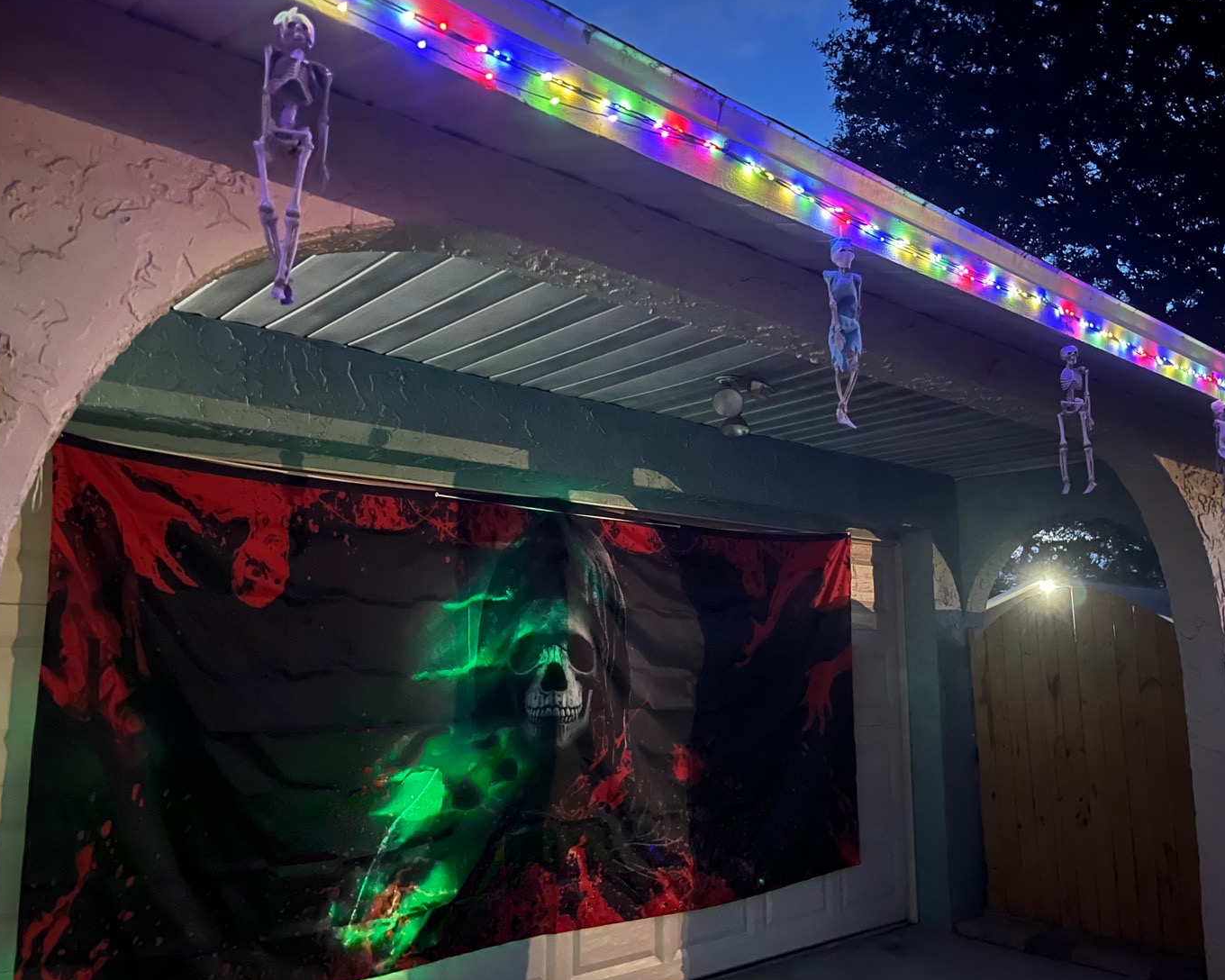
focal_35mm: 28
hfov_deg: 62.2
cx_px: 649
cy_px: 487
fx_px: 1015
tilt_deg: +9.8
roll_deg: +0.7
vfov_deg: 51.5
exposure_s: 1/9
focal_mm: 5.1
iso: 2500
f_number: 1.6
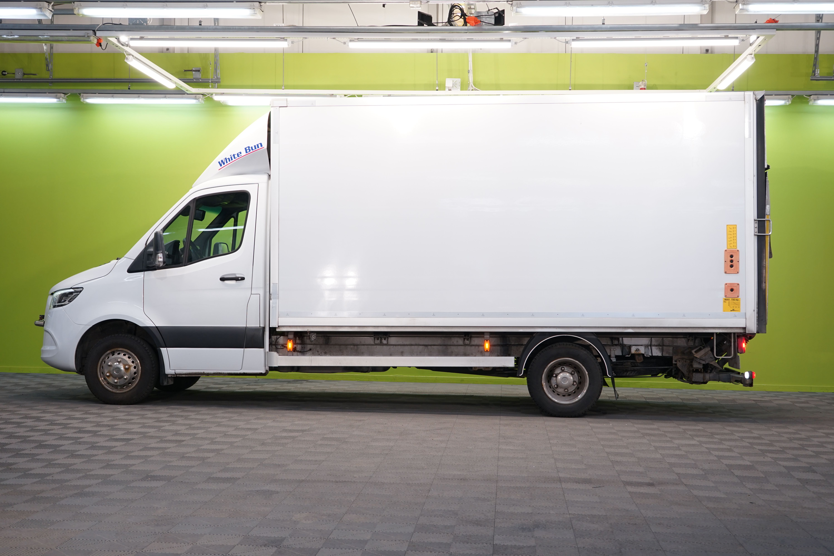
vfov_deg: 28.6
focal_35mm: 47
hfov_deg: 41.9
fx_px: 1089
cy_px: 278
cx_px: 417
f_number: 6.3
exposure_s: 1/25
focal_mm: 47
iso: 400
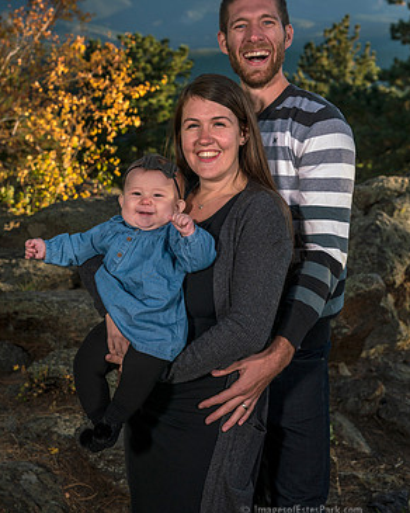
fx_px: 789
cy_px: 204
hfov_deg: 29.1
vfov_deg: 35.9
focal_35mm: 52
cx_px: 201
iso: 100
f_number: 5
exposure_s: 1/320
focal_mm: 45
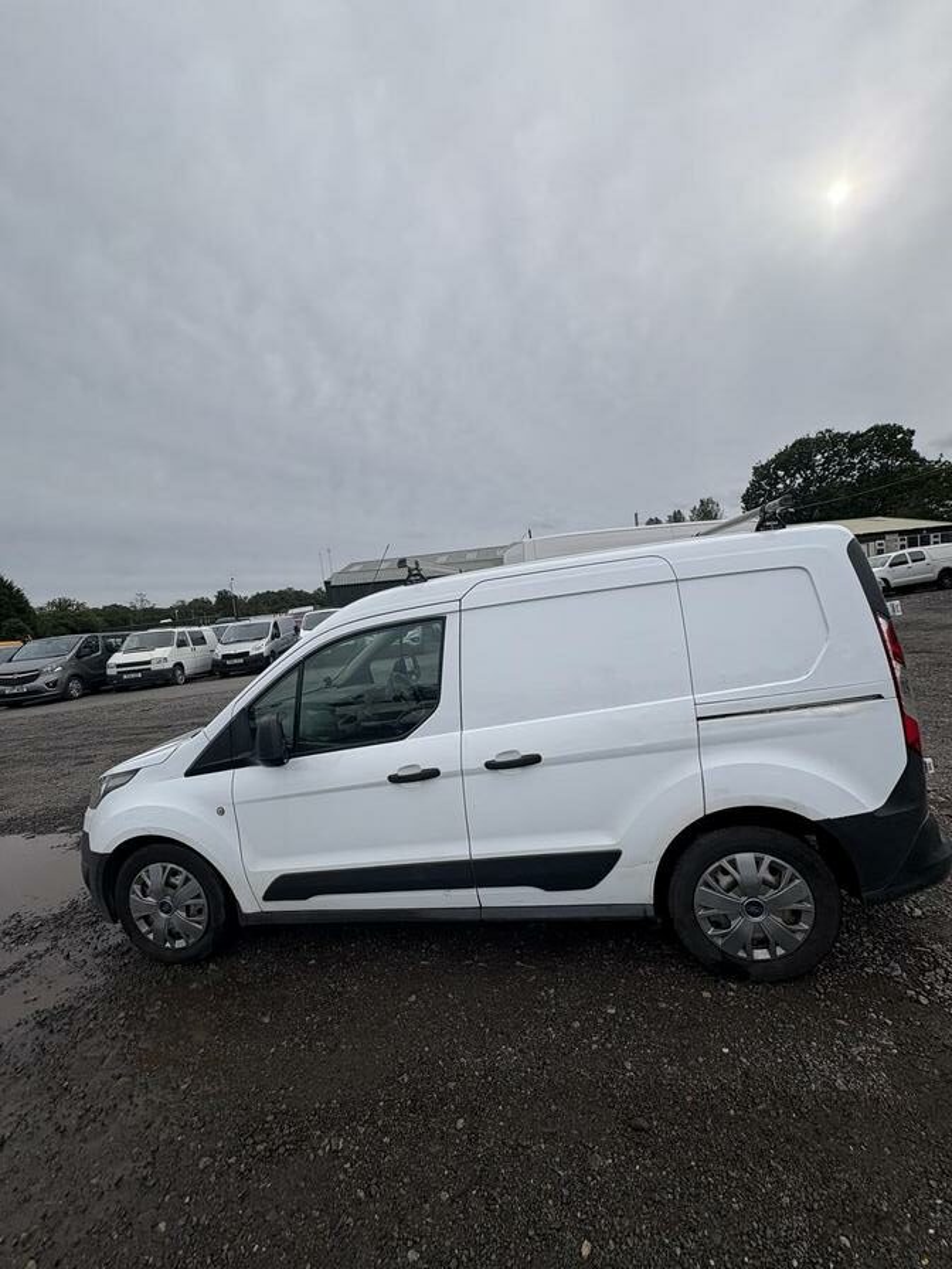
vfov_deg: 102.1
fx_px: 513
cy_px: 634
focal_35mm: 14
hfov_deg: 85.7
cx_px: 476
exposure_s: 1/1709
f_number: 2.2
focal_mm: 2.22
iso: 40
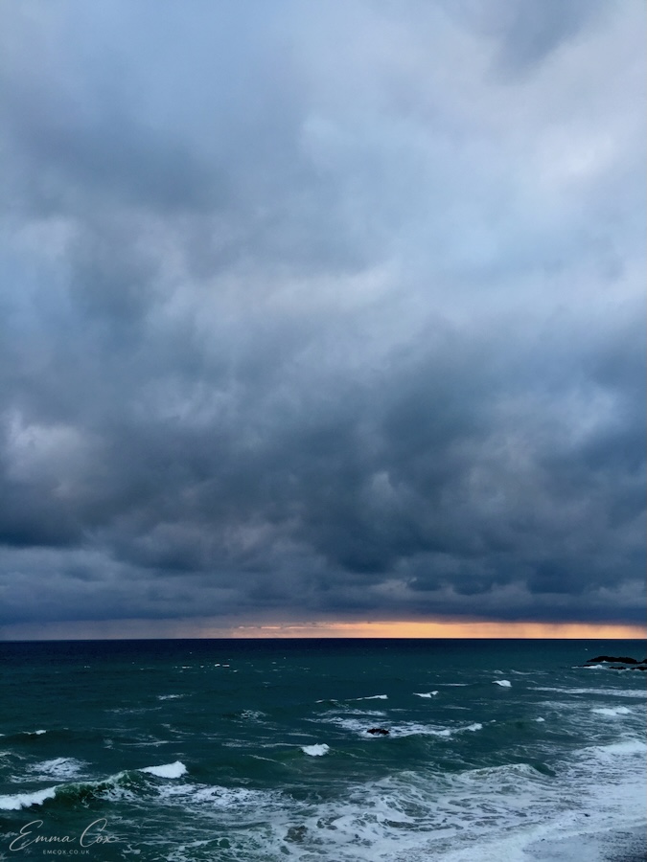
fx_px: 723
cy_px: 431
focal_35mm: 29
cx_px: 324
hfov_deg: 48.2
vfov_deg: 61.7
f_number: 2.2
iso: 32
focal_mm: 4.15
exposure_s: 1/100
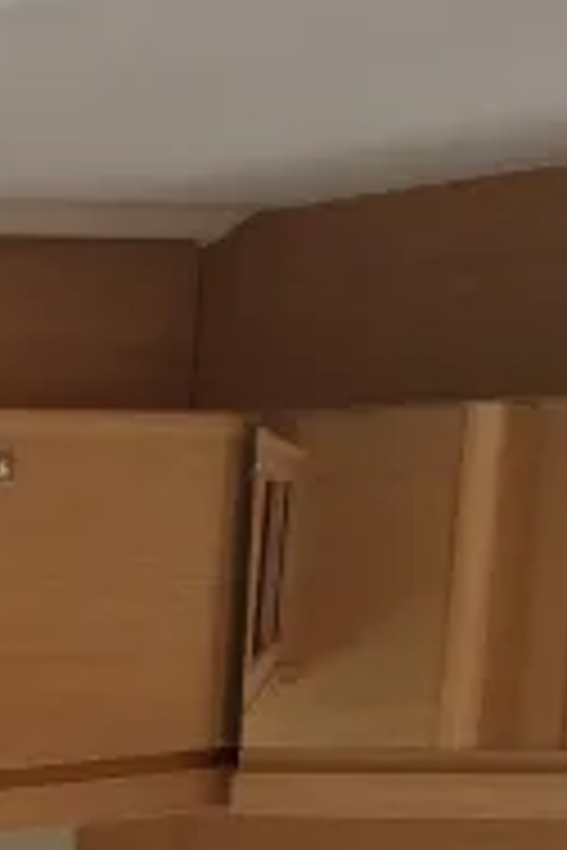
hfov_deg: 10.9
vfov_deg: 15.0
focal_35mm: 119
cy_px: 1525
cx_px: -369
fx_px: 2811
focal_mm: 4.75
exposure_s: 1/50
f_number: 1.8
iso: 50
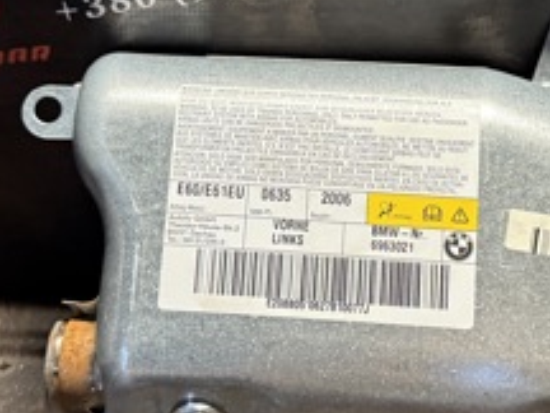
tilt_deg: -30.9
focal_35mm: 71
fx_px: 1128
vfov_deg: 20.6
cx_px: 321
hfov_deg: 27.4
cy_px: 133
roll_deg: -1.6
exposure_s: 1/50
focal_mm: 6.76
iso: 640
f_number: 1.78
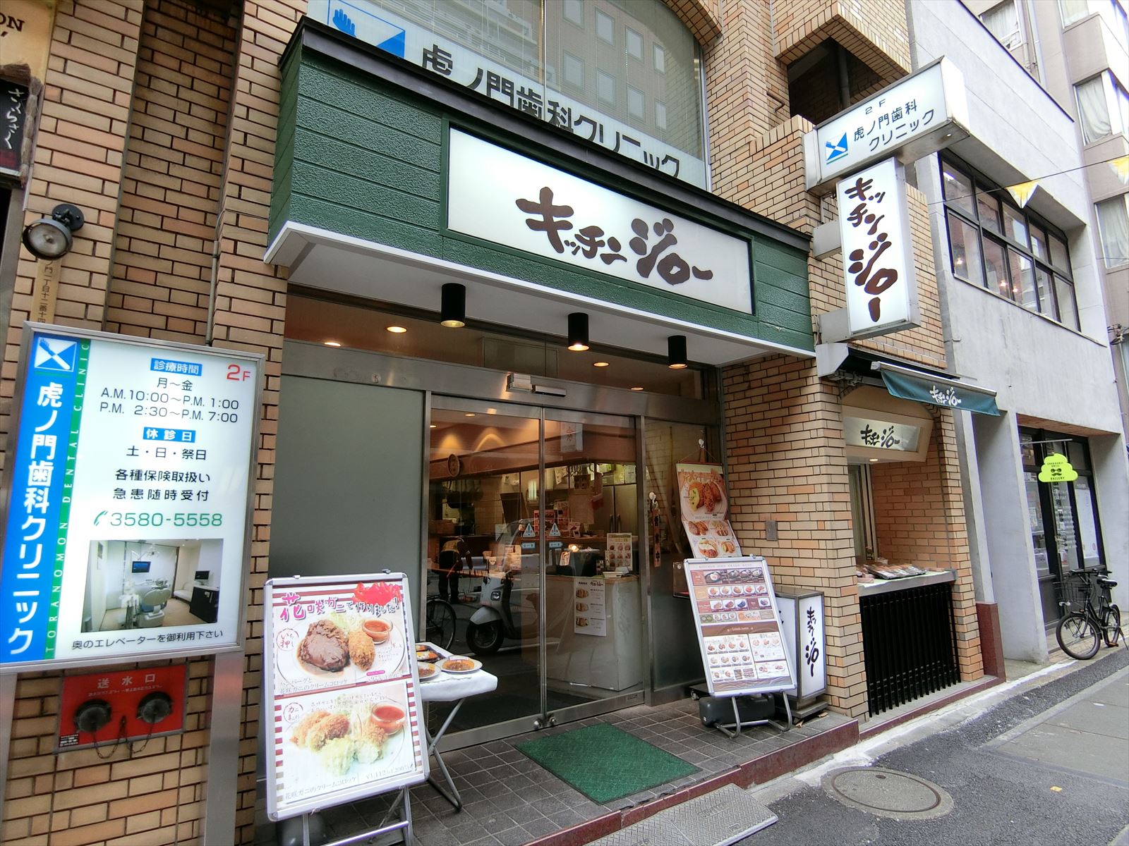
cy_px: 423
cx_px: 564
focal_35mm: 19
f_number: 2.7
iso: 160
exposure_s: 1/125
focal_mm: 4.06
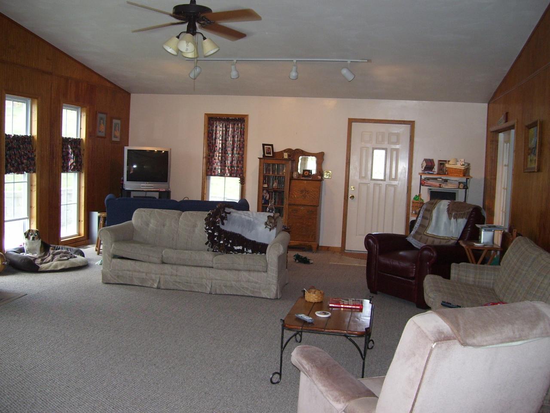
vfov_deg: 39.7
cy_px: 206
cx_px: 275
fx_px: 572
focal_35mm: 36
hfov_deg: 51.4
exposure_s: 1/60
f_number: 2.7
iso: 160
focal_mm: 6
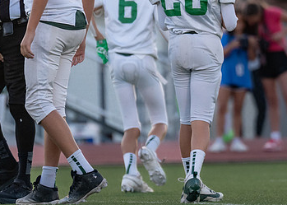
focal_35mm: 751
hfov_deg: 2.7
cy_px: 43
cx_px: 193
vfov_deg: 1.9
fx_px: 6119
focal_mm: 200
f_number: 2.8
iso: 640
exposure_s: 1/1000
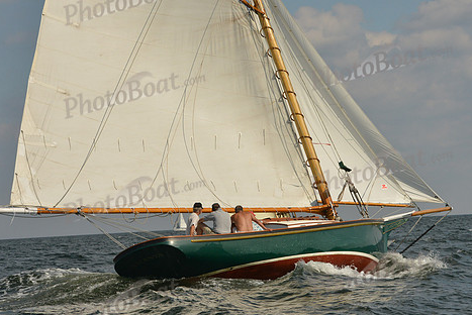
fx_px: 1548
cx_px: 259
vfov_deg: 11.6
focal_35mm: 118
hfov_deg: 17.3
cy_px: 131
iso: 1000
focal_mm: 95
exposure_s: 1/1250
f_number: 13
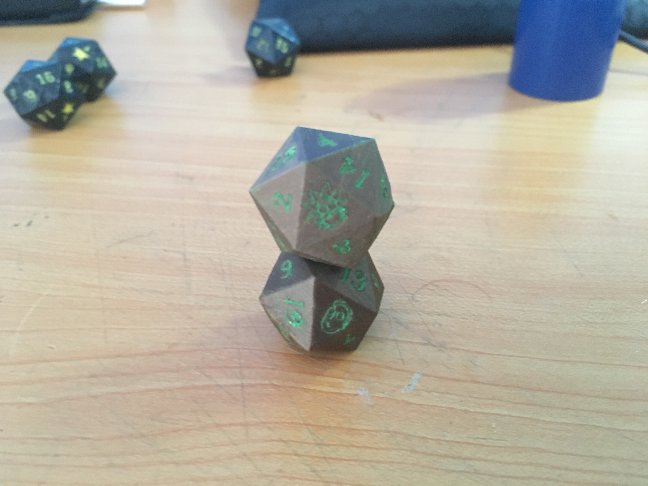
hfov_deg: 61.7
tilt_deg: -35.1
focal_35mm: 29
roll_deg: +1.0
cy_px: 243
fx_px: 543
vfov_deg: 48.2
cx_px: 324
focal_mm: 4.15
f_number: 2.2
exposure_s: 1/15
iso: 400
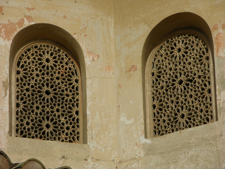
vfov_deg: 6.8
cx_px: 112
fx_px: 1430
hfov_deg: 9.0
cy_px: 84
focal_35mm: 220
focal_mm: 56.7
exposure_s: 1/380
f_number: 5.8
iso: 50
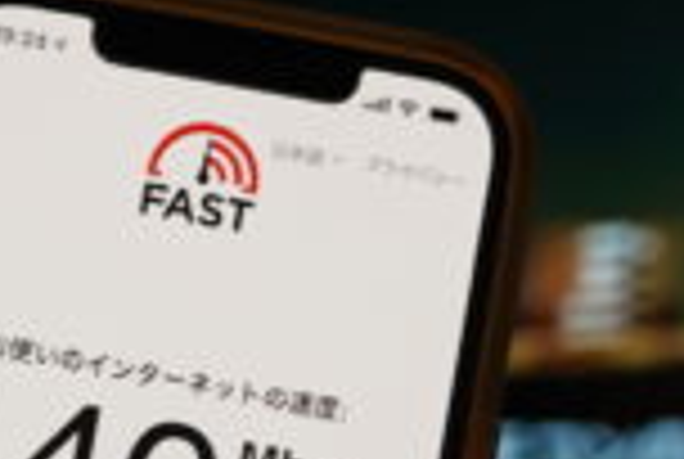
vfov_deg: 11.2
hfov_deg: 16.5
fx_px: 2342
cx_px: 169
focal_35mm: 123
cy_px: 256
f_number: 2
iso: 100
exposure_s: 1/60
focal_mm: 35
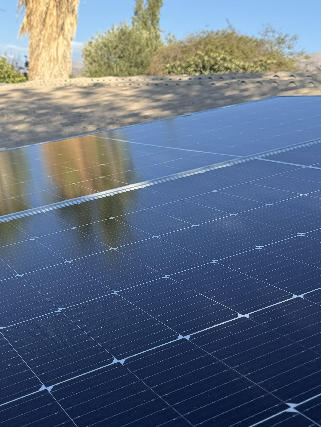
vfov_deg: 39.6
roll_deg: -7.1
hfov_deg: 30.0
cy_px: 194
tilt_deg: -6.6
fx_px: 593
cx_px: 98
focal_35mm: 48
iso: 80
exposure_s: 1/2174
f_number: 1.78
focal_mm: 6.76
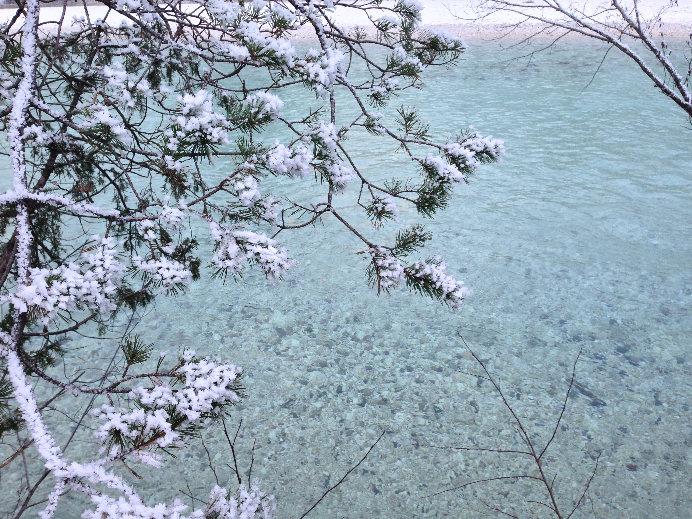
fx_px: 660
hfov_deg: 55.4
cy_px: 260
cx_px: 346
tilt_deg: -26.0
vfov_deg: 42.9
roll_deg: +2.4
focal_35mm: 33
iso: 50
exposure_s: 1/404
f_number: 2.4
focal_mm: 4.12
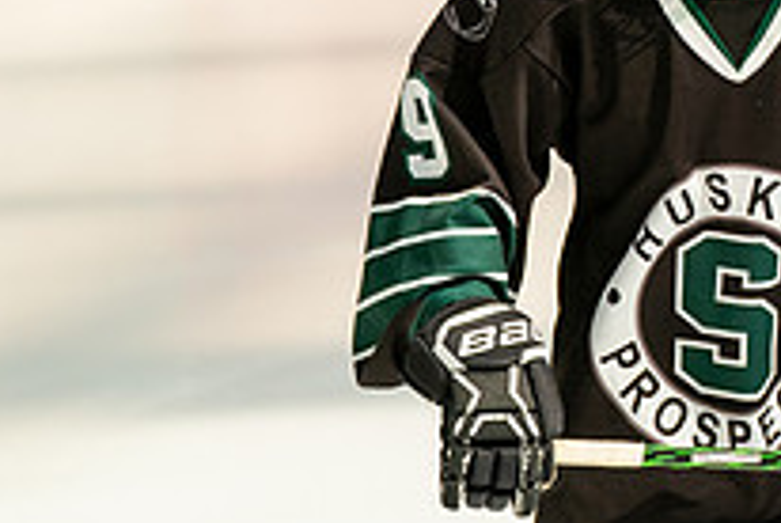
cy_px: 73
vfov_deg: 2.1
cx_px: 1031
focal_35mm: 650
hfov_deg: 3.2
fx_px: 14121
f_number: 3.5
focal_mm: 186
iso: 1600
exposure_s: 1/3200
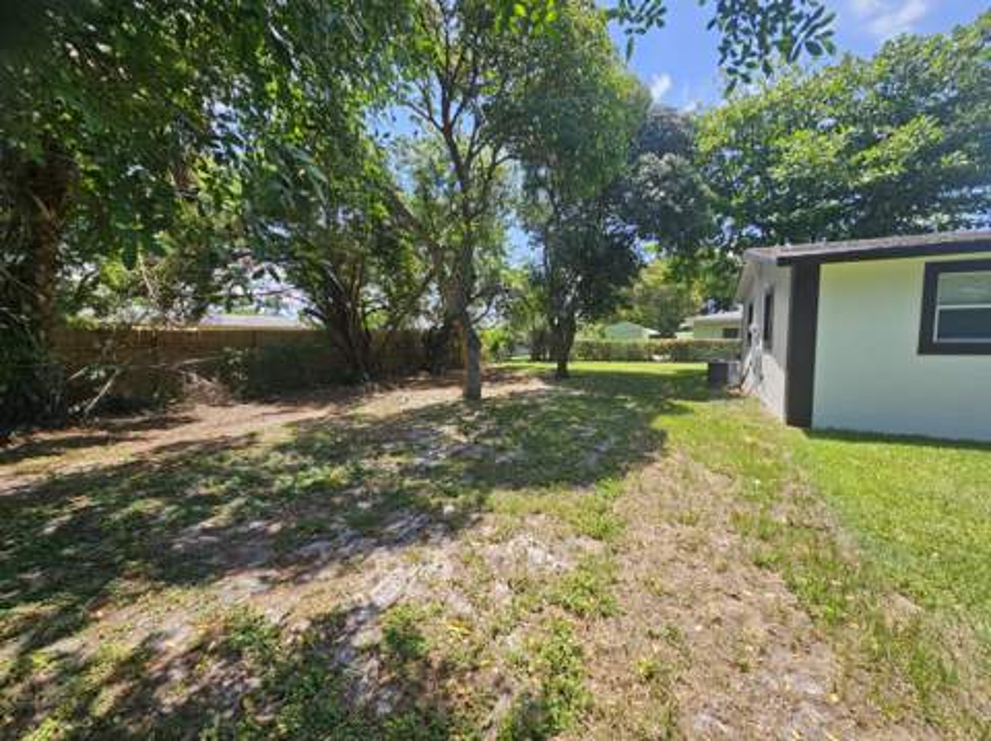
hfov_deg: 106.2
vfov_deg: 89.8
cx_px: 496
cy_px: 370
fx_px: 372
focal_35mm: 13
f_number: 2.2
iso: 50
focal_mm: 2.2
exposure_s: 1/1000
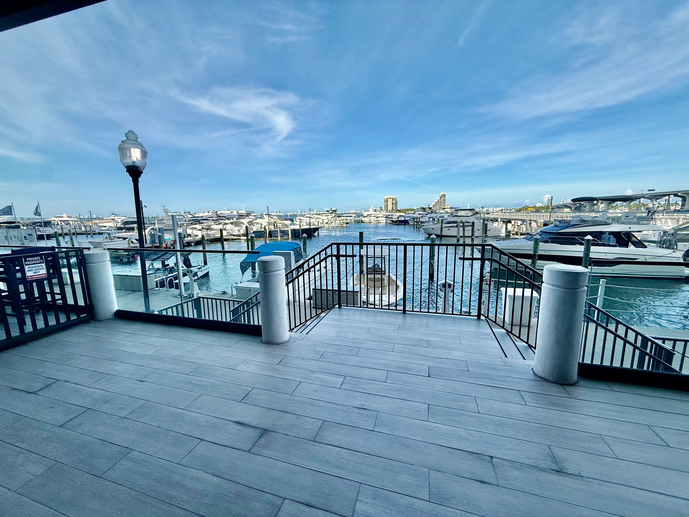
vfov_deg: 85.7
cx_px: 344
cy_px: 258
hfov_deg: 102.1
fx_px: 279
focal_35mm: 14
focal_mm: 2.22
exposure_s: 1/1961
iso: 50
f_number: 2.2
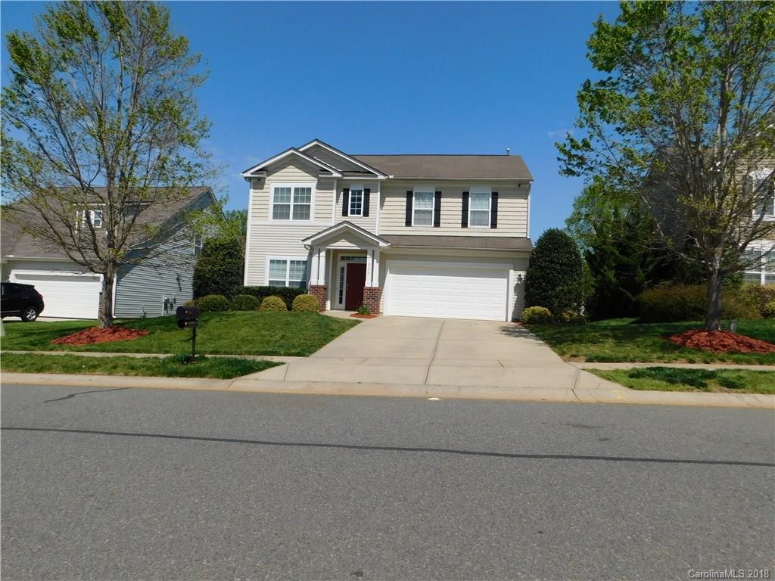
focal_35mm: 23
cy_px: 290
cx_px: 388
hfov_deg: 73.9
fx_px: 515
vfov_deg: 58.9
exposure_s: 1/800
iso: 125
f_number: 6
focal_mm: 4
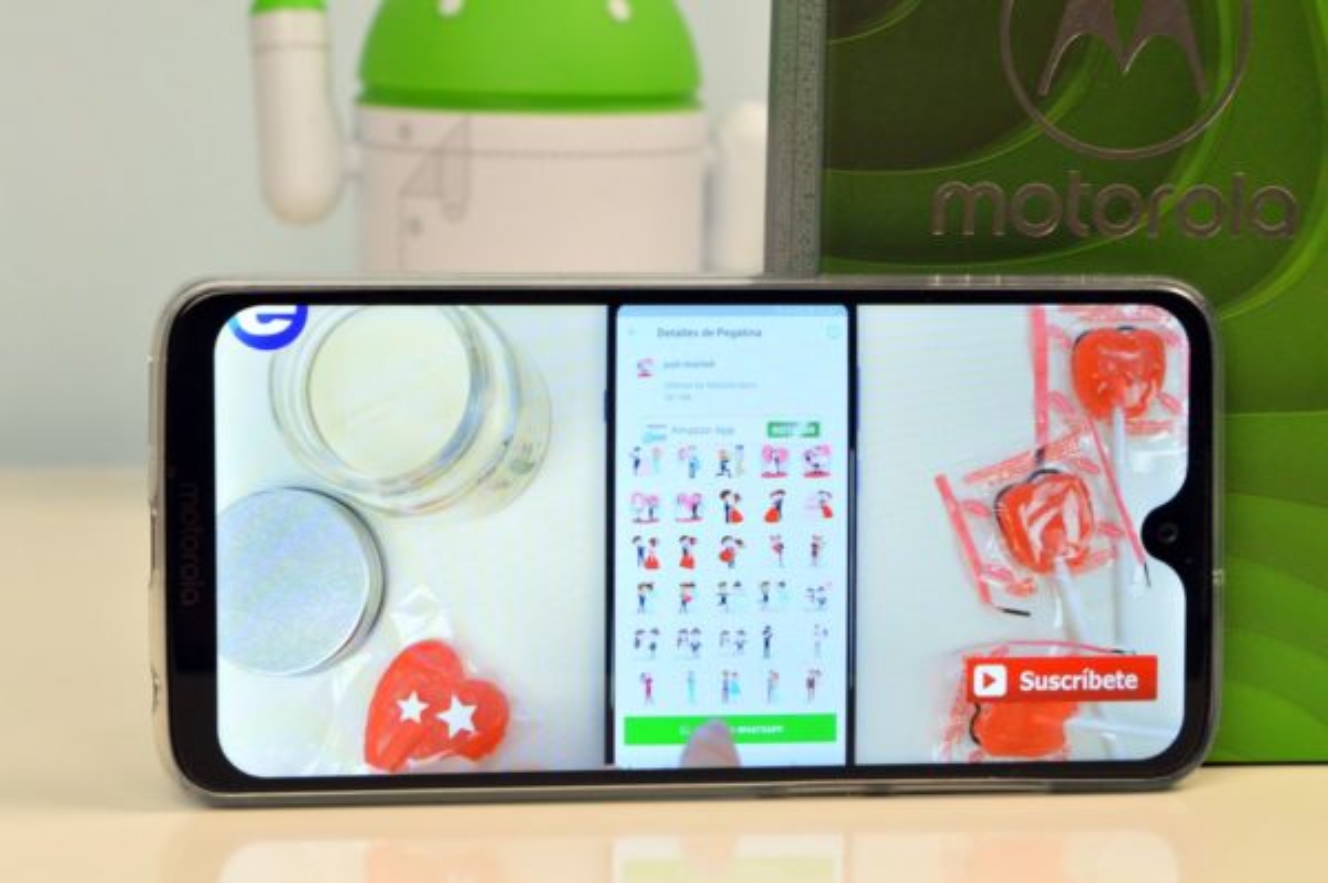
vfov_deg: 16.5
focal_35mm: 82
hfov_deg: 24.6
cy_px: 442
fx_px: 3041
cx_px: 664
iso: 1600
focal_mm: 55
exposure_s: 1/30
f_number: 10
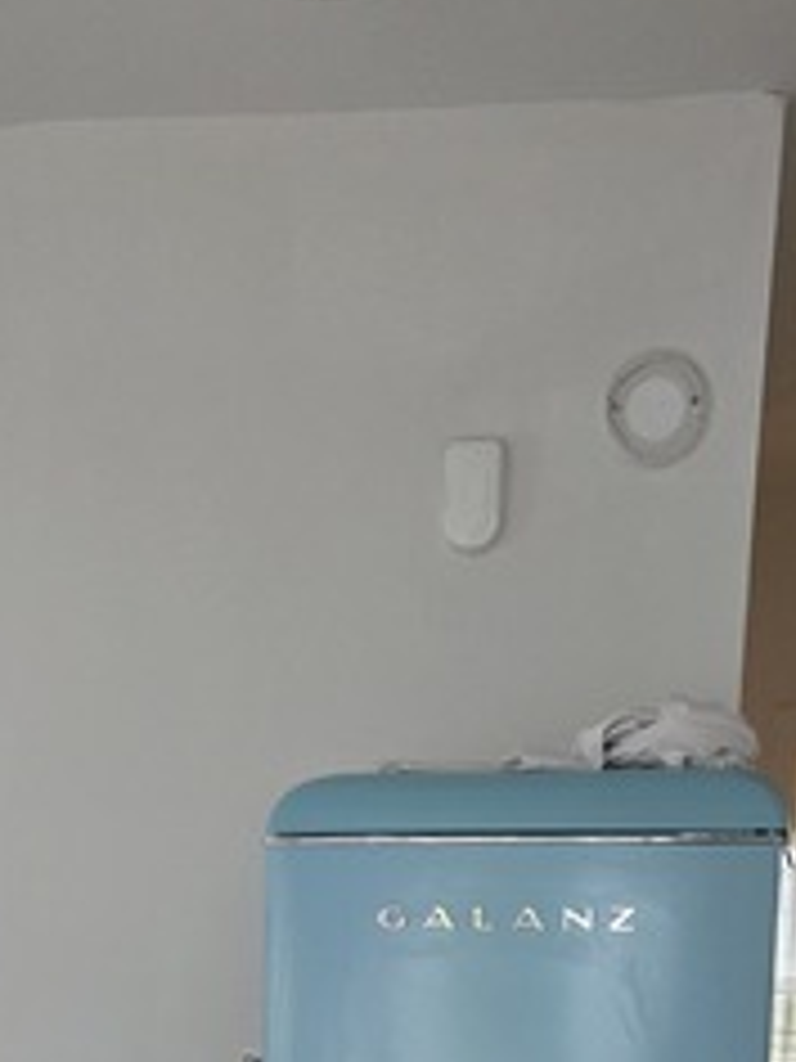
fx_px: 1993
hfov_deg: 22.5
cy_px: 1321
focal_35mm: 65
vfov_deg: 26.1
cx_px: 310
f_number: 1.8
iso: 640
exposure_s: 1/120
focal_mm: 5.4
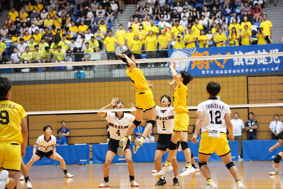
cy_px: 94
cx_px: 142
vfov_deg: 12.7
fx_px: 849
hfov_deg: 18.9
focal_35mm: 108
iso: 6400
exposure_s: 1/1000
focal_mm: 108
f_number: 2.8
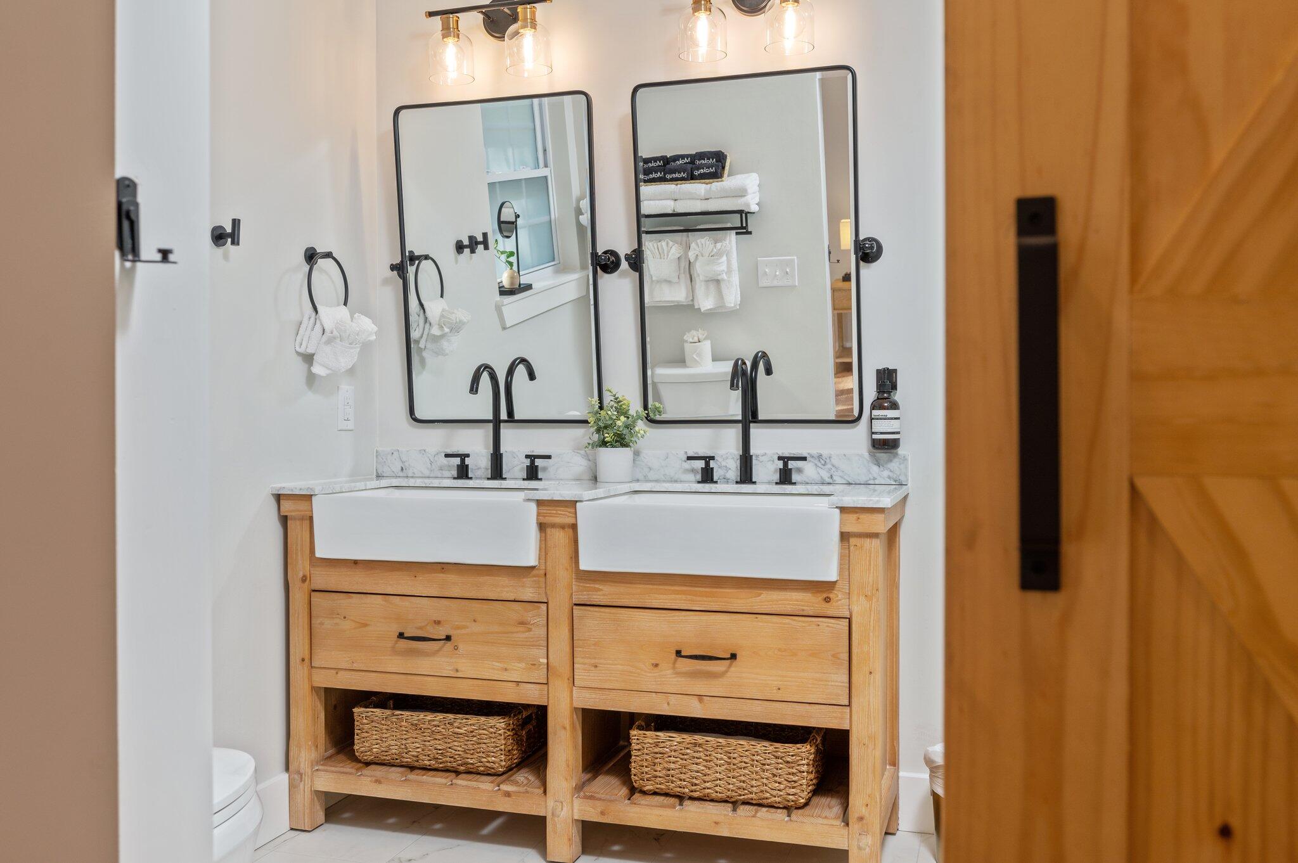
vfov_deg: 43.5
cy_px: 432
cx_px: 649
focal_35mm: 30
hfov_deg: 62.0
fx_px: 1081
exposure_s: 1/60
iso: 100
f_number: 5.6
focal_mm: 30
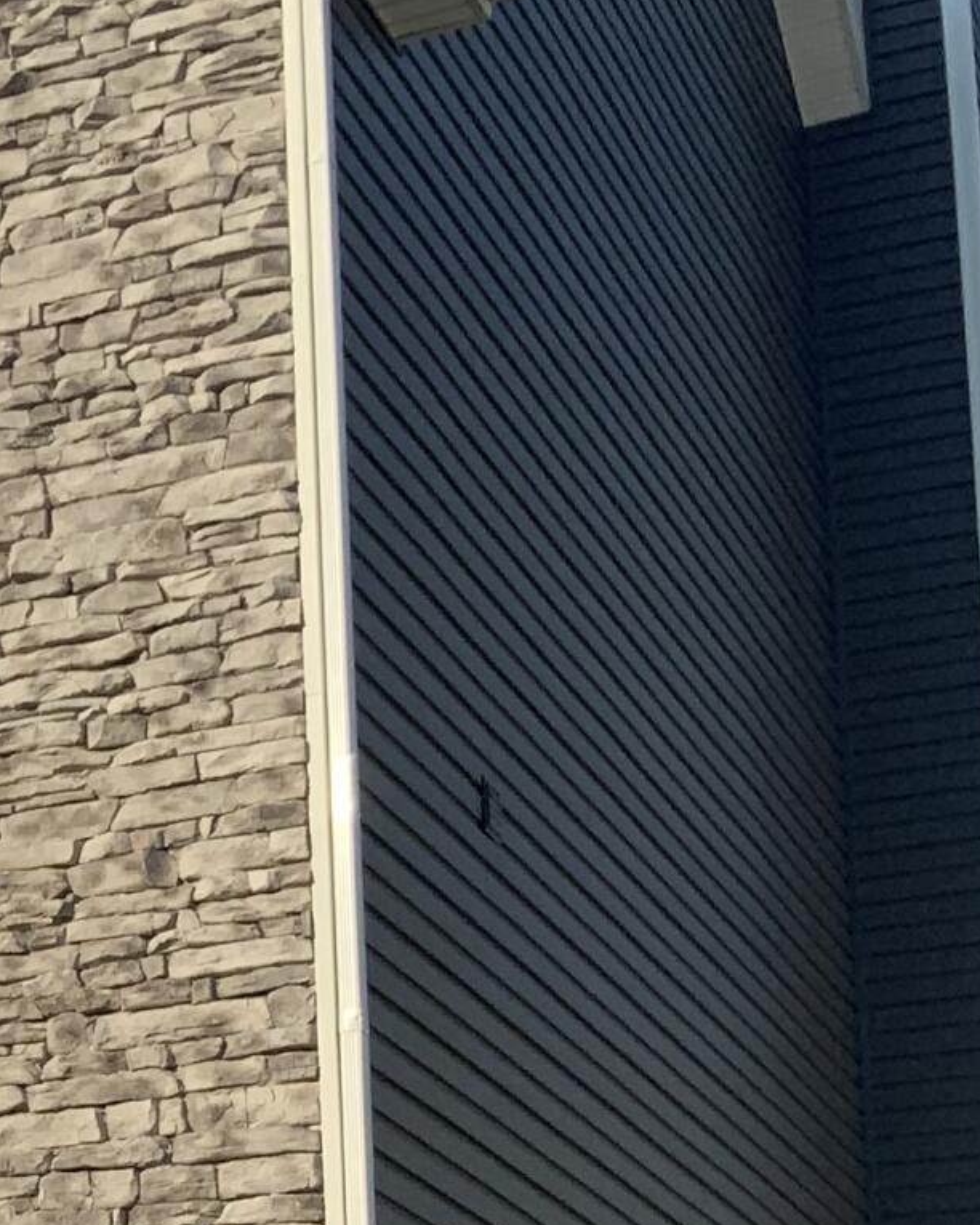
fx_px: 4024
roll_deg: -1.6
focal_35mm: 111
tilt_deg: +12.5
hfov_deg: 12.3
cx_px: -958
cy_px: 1228
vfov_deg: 16.9
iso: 16
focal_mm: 3
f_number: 1.8
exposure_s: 1/1626
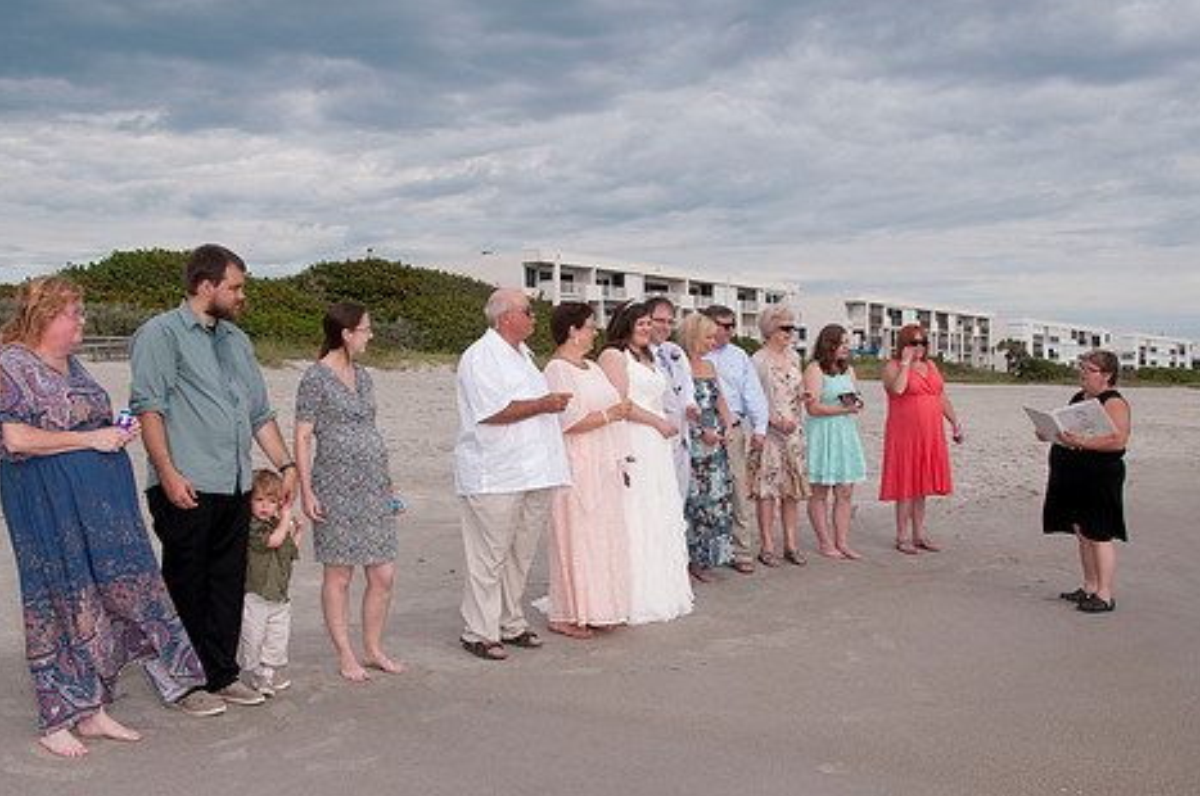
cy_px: 469
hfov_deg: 47.4
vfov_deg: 32.5
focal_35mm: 41
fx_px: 1365
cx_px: 527
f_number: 9
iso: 100
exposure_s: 1/250
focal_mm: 22
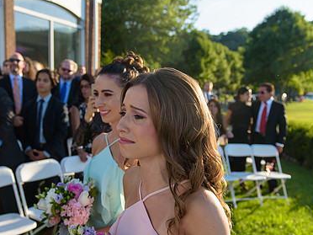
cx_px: 135
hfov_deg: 47.7
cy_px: 130
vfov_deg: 36.8
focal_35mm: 39
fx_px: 353
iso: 200
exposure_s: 1/1600
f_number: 3.2
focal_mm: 26
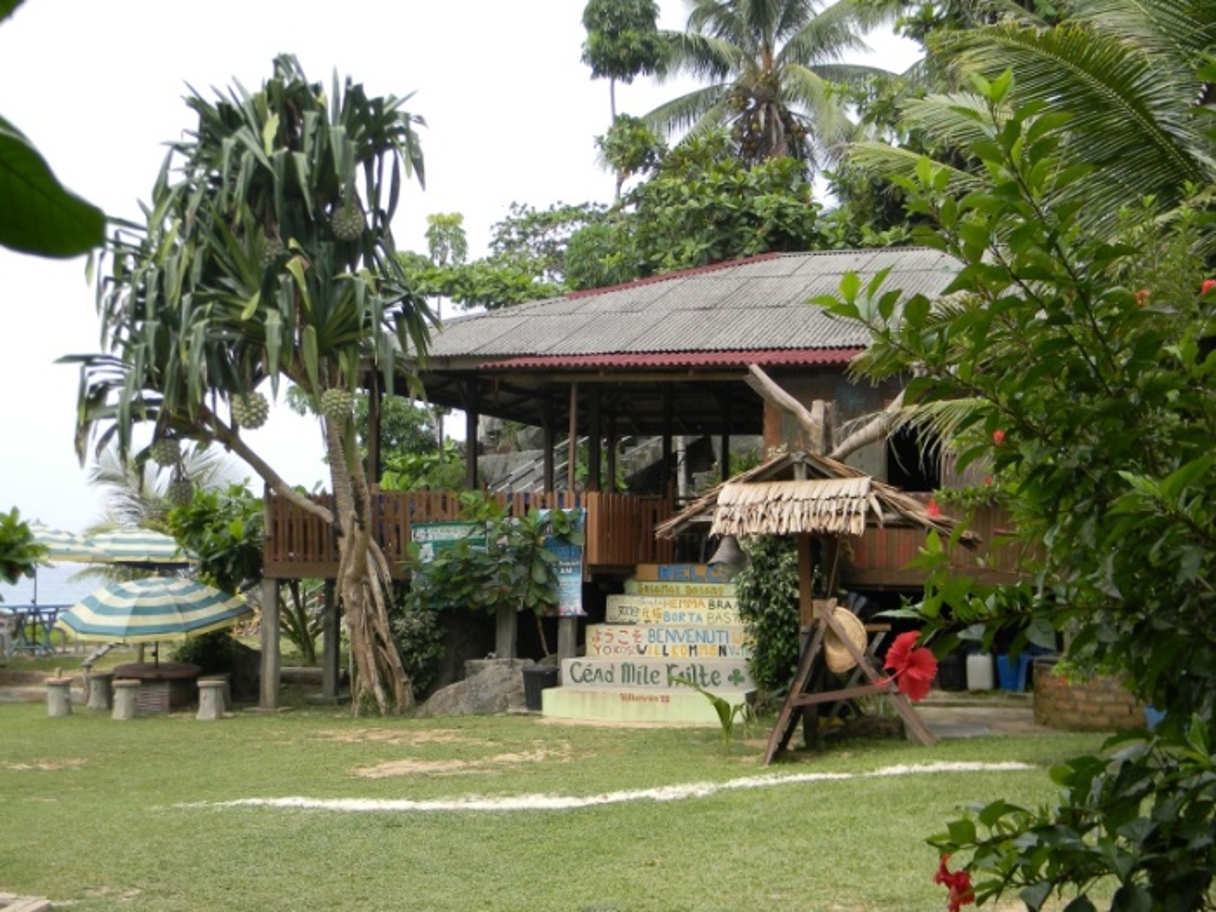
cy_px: 456
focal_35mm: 47
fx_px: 1651
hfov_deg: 40.4
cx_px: 608
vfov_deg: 30.9
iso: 80
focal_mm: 8.6
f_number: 3.9
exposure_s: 1/304
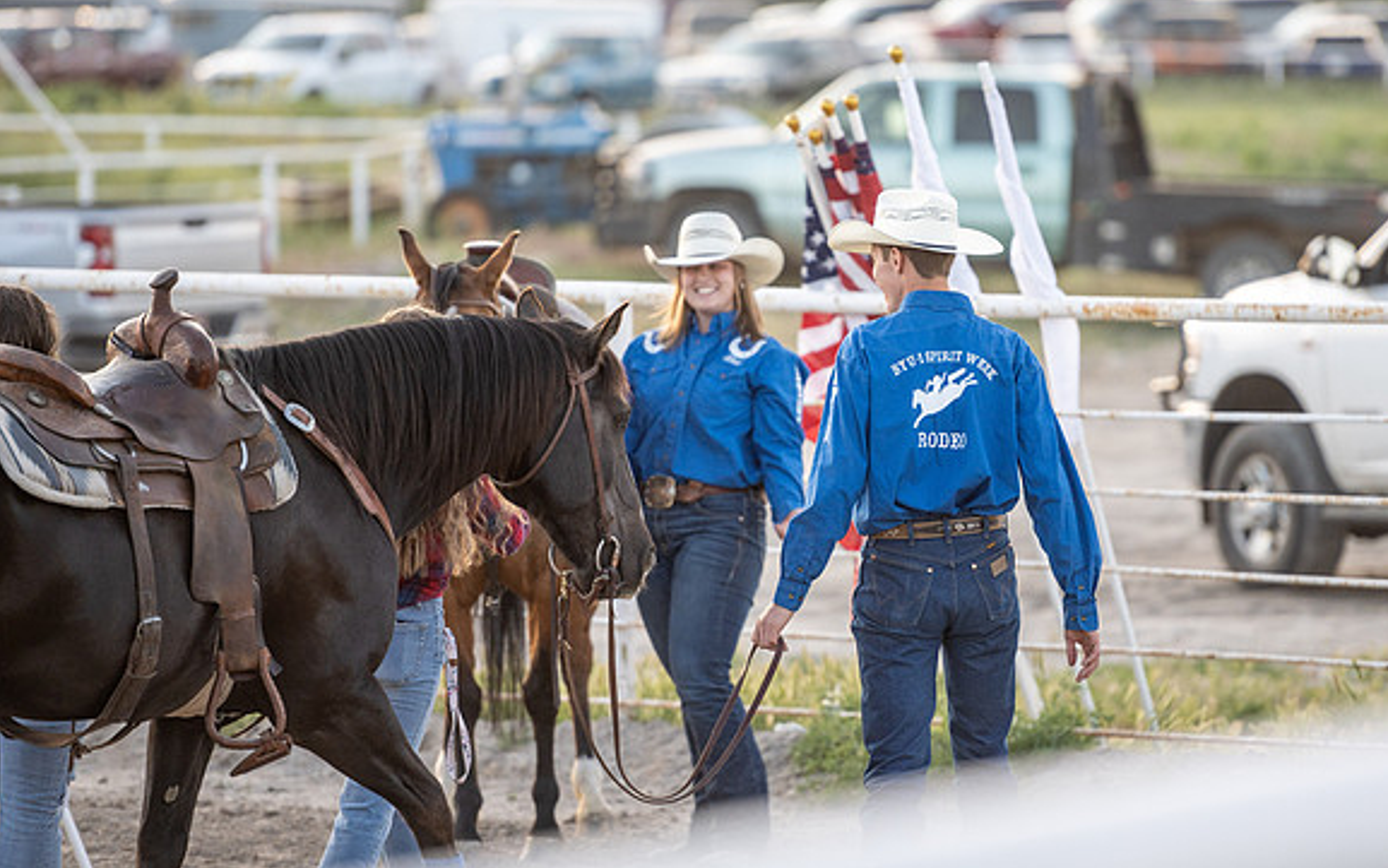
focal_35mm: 249
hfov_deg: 8.4
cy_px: 325
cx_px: 796
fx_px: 9422
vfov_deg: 5.3
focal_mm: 200
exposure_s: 1/1000
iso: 100
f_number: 2.8
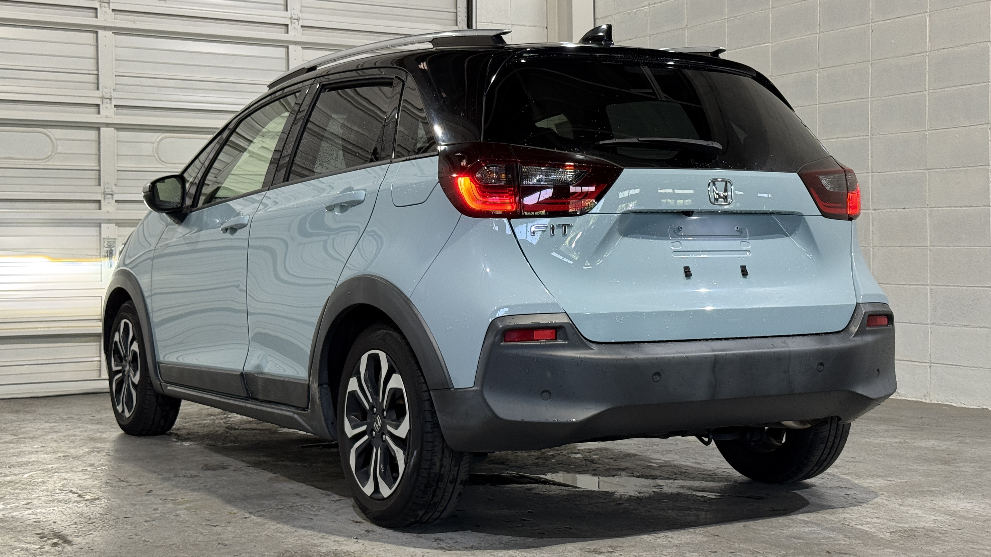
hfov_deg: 39.2
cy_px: 250
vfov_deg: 22.6
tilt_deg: -0.1
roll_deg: +0.1
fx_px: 1393
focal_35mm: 53
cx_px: 495
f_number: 1.78
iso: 80
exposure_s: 1/60
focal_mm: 6.76
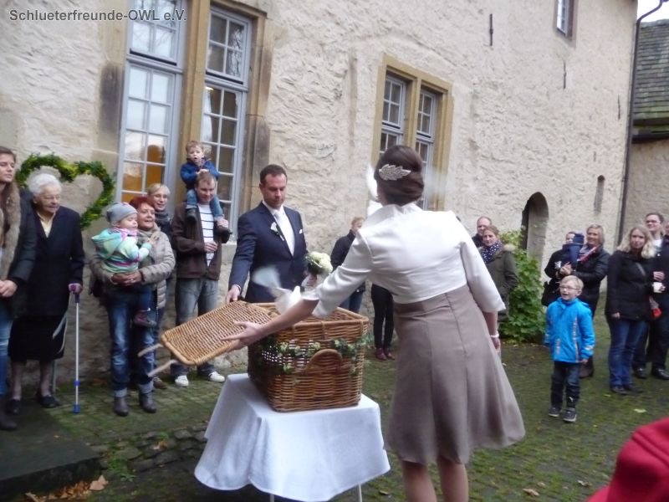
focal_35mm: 28
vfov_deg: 49.7
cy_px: 251
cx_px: 334
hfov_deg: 63.4
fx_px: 541
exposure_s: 1/100
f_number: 3.3
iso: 800
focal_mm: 4.7
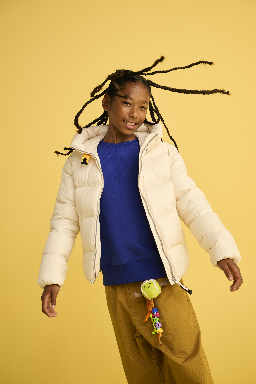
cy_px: 192
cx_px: 128
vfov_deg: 42.7
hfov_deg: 29.2
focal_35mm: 46
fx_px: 491
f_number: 8
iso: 100
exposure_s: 1/160
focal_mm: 46
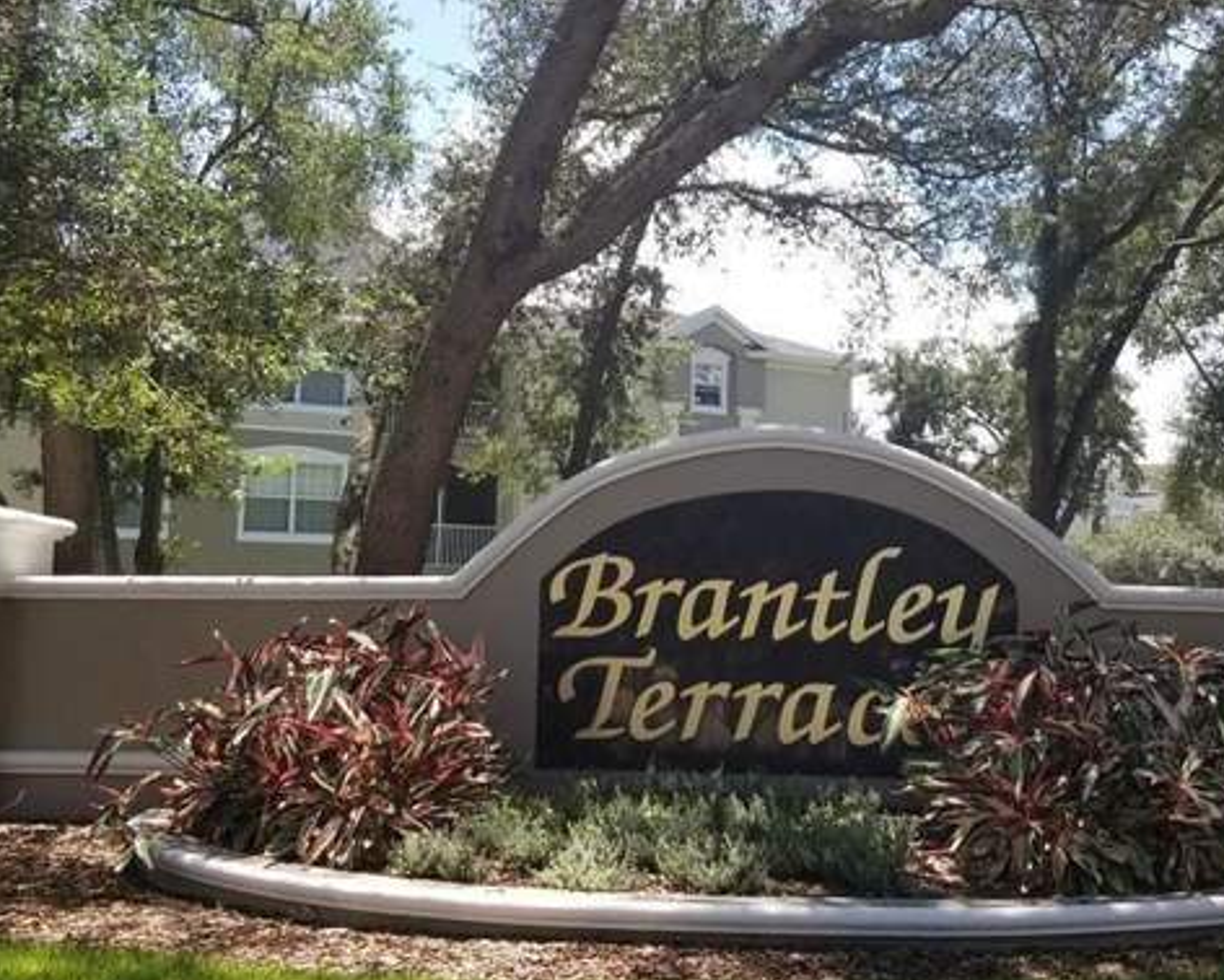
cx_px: 762
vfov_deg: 34.9
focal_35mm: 43
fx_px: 1558
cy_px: 485
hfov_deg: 42.6
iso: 50
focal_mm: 4.25
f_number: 1.7
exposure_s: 1/1020
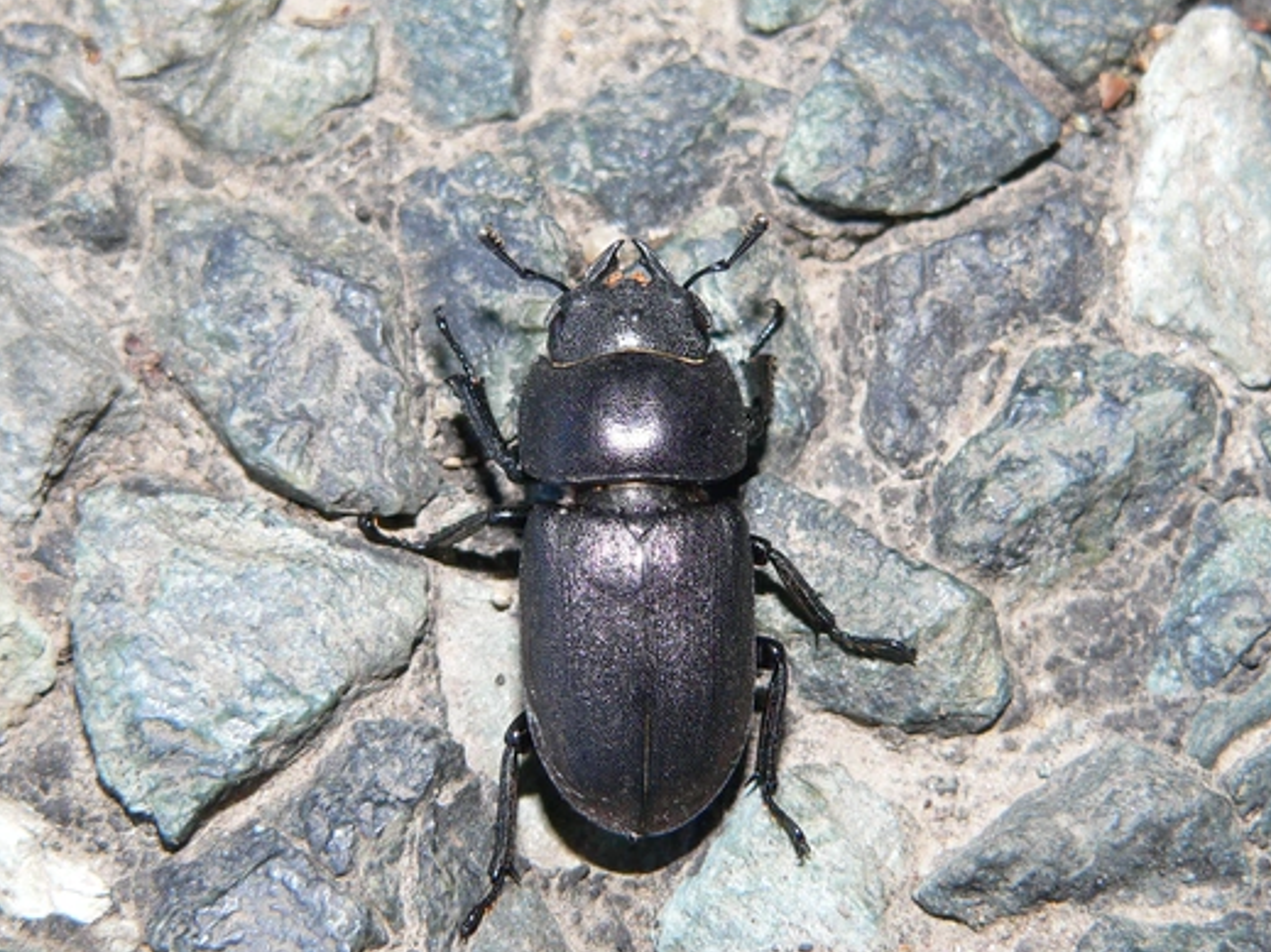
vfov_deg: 13.3
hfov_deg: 17.7
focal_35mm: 111
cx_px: 605
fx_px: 4075
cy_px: 455
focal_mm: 15
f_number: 4
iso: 100
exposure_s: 1/60
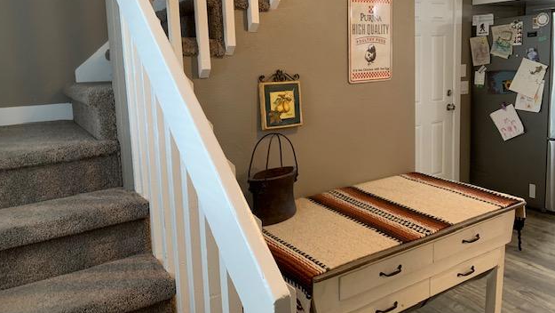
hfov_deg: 66.0
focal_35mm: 29
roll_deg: +2.2
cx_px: 279
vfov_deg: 40.0
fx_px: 427
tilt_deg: -6.9
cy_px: 123
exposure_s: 1/40
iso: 250
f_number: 1.8
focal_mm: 4.25
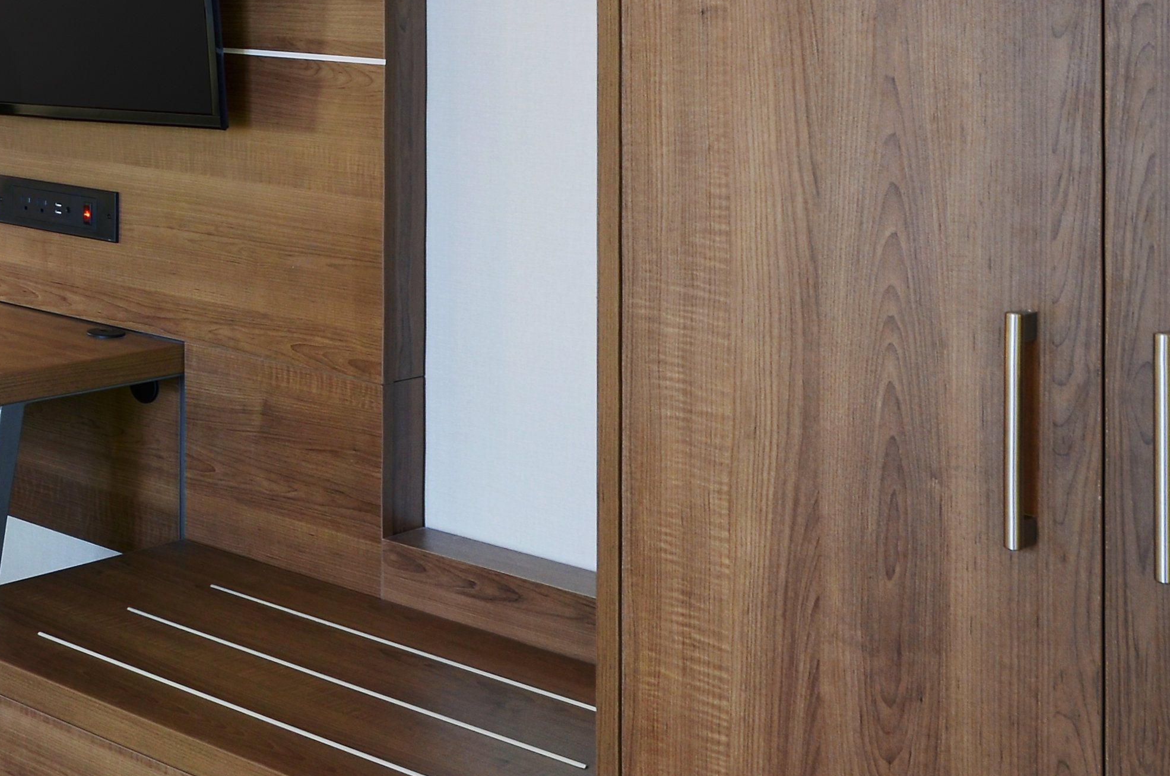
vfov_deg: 22.2
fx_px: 1946
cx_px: -252
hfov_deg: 28.8
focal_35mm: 60
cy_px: 156
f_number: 8
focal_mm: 16
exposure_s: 1/3.33
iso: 200
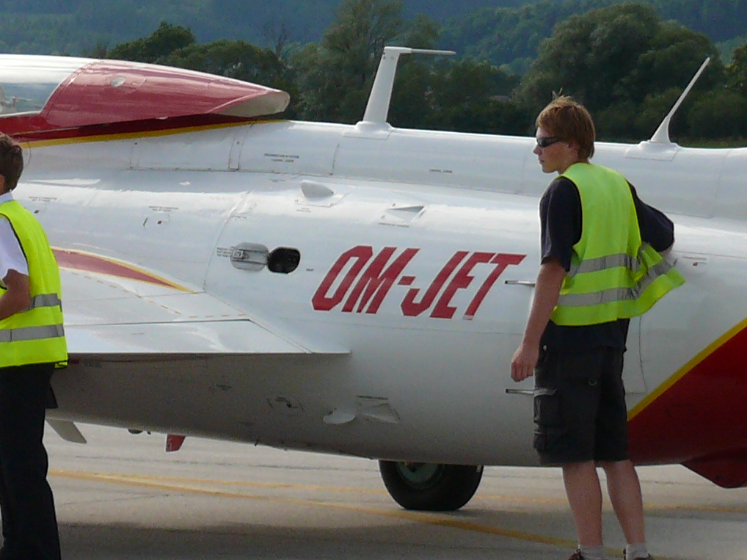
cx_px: 104
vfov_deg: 6.4
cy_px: 132
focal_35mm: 233
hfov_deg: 8.5
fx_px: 5027
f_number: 3.6
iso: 100
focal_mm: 13.7
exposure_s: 1/1000
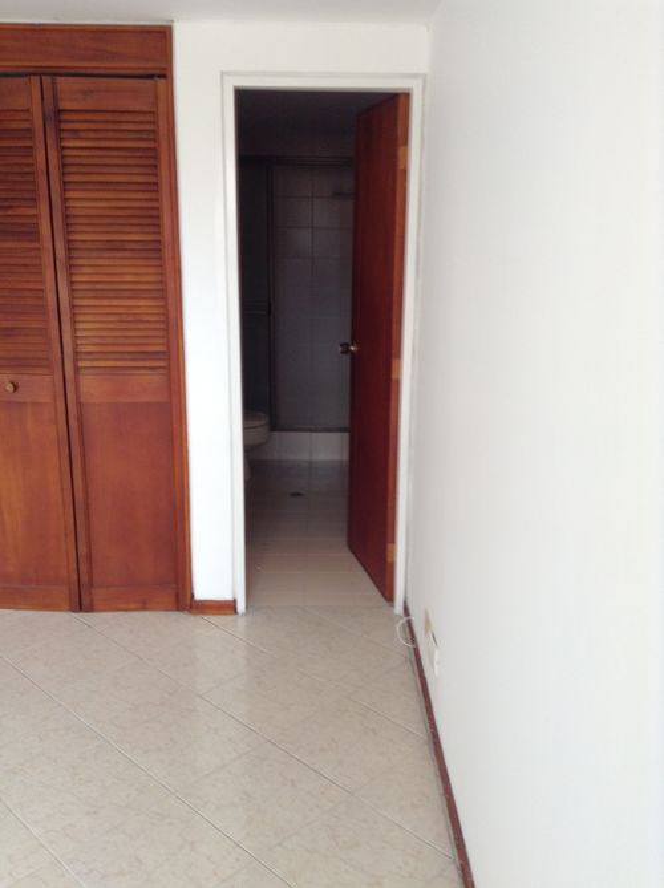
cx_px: 332
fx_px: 846
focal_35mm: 33
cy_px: 444
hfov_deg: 42.9
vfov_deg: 55.4
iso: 32
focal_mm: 3.3
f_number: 2.4
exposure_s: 1/40
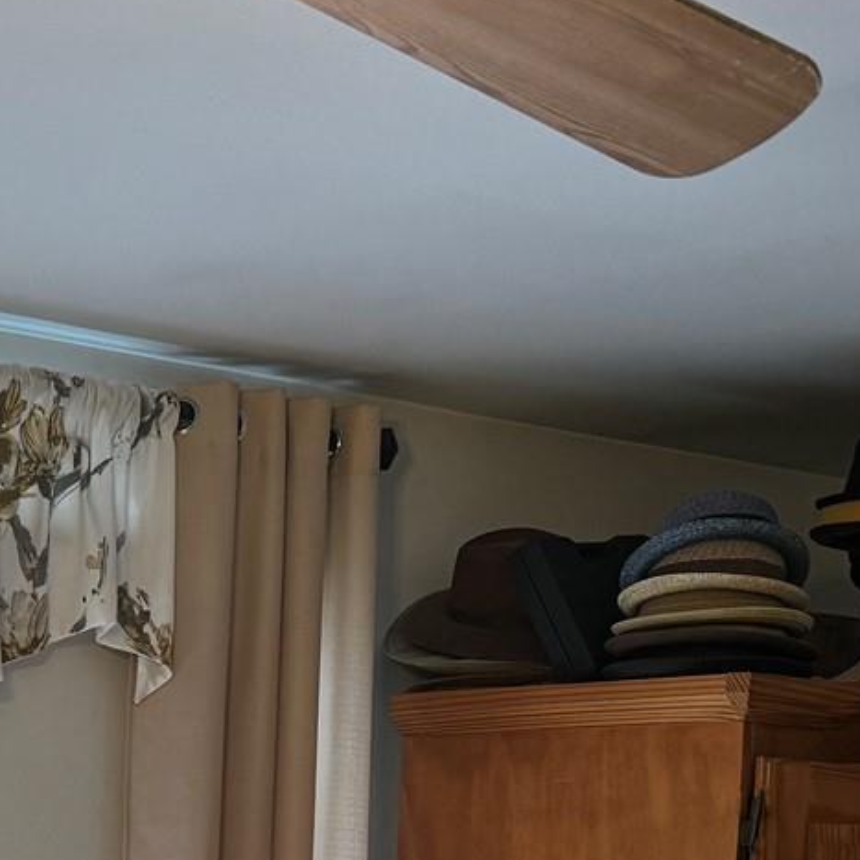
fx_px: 2614
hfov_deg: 17.9
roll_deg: -2.8
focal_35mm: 93
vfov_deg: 18.2
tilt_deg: +1.0
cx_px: -118
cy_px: 858
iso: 200
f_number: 1.78
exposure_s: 1/60
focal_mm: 6.76
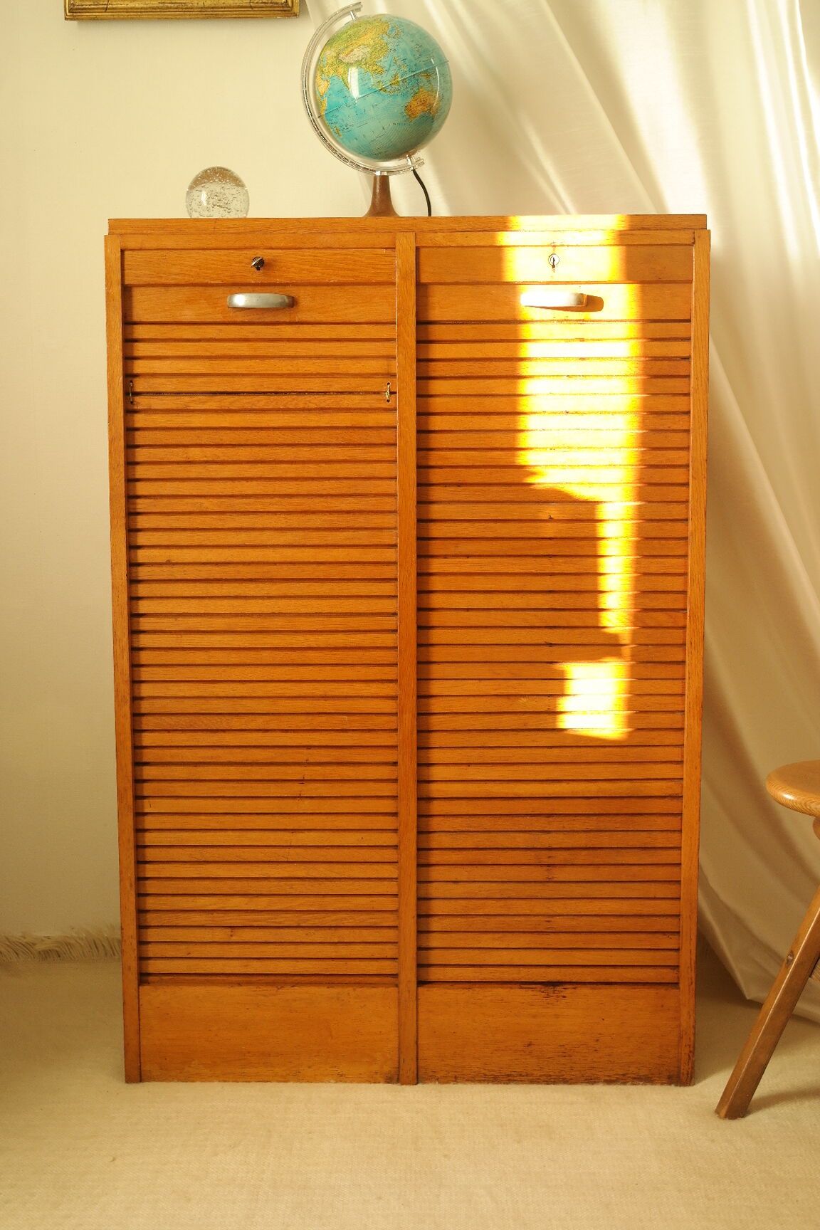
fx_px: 1572
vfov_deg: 42.7
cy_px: 615
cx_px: 410
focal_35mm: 46
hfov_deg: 29.2
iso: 400
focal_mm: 30
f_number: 5.6
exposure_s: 1/30
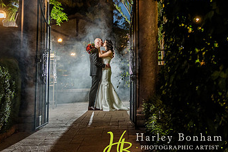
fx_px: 342
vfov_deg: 24.6
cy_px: 30
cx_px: 164
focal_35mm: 54
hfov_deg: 36.2
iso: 800
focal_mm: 29
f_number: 4
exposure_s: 1/80
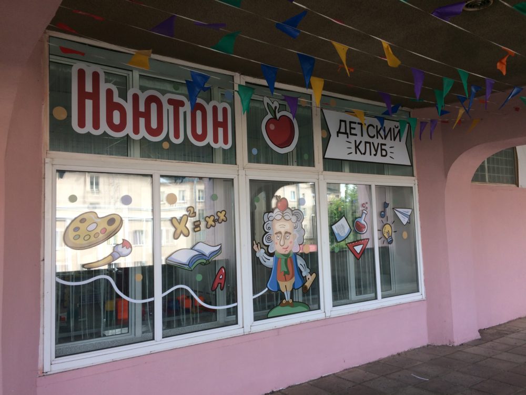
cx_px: 263
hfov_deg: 61.7
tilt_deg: +4.6
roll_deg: +1.0
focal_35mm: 29
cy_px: 198
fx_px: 441
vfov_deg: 48.2
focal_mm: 4.15
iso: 32
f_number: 2.2
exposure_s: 1/189
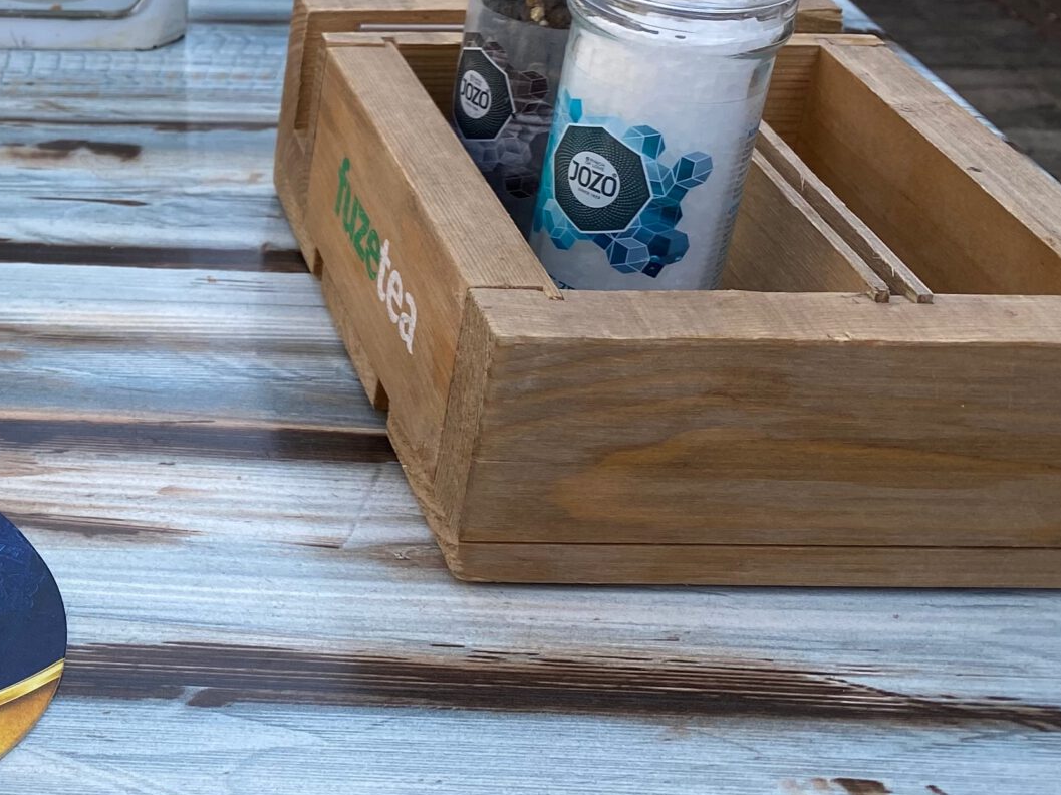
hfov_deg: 27.2
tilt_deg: -28.5
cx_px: -209
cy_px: 159
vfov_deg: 22.9
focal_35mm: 63
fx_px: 1930
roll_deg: -0.3
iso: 32
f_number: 1.8
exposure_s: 1/651
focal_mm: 4.25
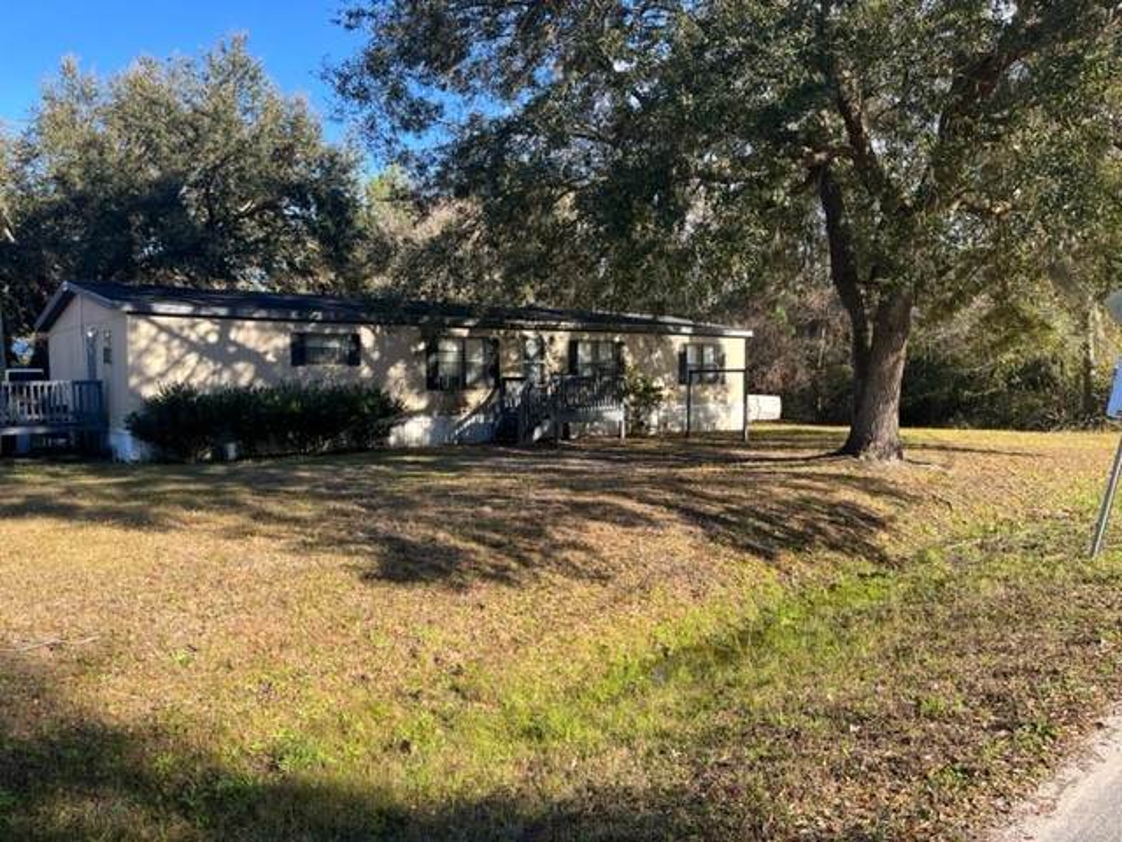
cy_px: 421
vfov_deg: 53.1
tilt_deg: -3.1
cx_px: 561
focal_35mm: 26
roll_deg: +0.1
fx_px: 843
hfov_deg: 67.3
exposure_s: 1/852
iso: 50
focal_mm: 5.1
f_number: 1.6
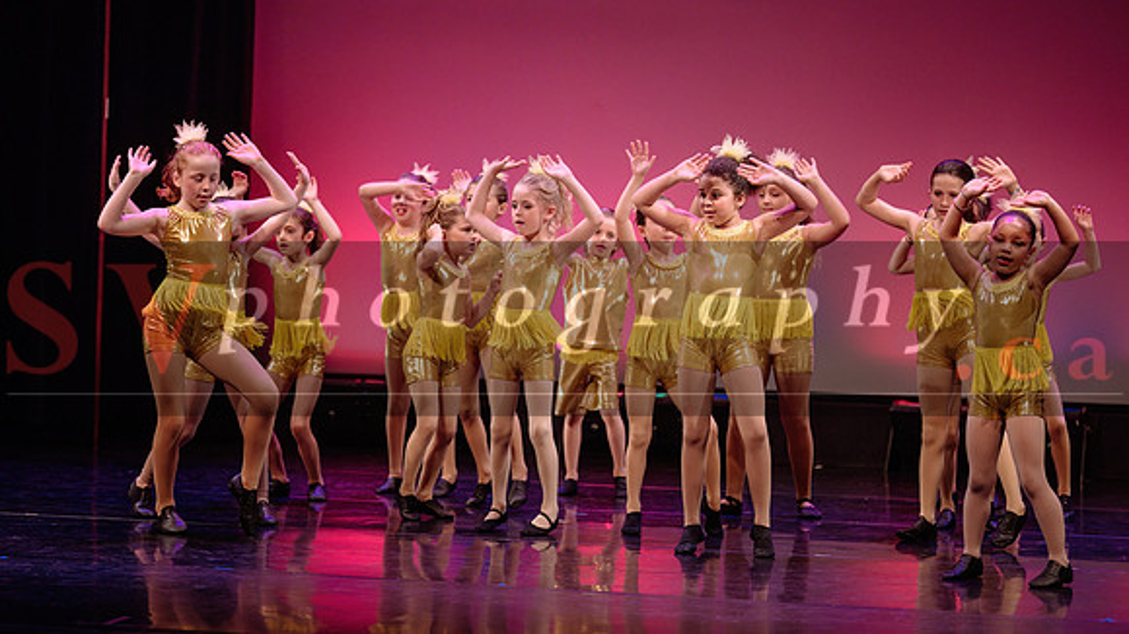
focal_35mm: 126
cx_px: 564
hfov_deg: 17.1
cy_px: 269
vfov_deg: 9.6
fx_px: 3762
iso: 1600
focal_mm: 120
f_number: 2.8
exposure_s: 1/320
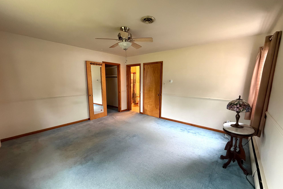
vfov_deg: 77.3
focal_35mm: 15
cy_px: 99
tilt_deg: -9.6
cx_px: 144
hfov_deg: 100.4
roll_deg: +0.2
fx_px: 118
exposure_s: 1/60
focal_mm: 2.22
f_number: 2.2
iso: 640
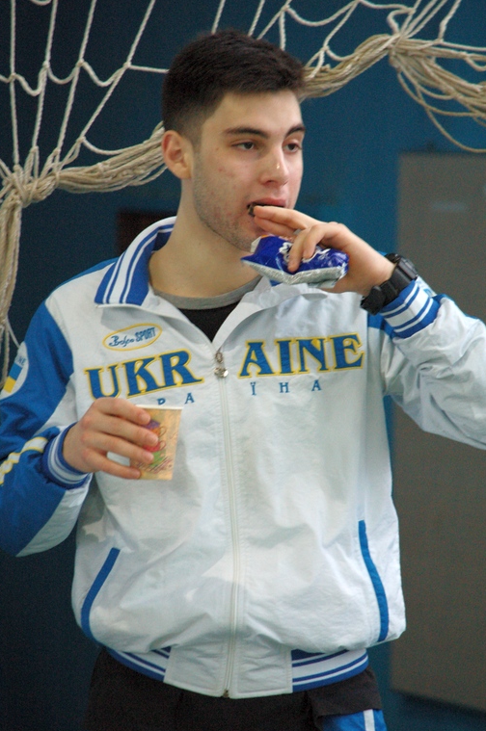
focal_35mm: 348
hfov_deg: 3.9
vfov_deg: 5.9
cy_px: 370
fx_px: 7066
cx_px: 243
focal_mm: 220
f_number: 5.3
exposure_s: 1/40
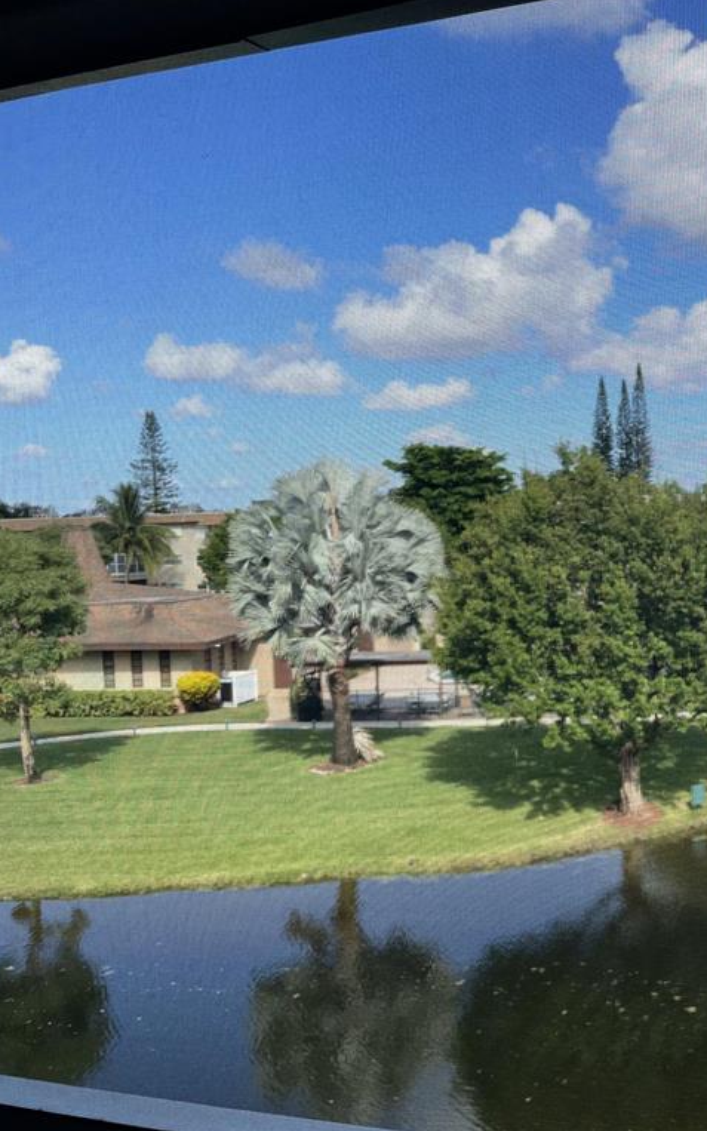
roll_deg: +2.5
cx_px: 700
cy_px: 565
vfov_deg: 52.7
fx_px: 1140
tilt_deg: -2.1
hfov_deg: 31.9
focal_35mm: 37
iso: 32
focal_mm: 4.2
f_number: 1.6
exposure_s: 1/2092
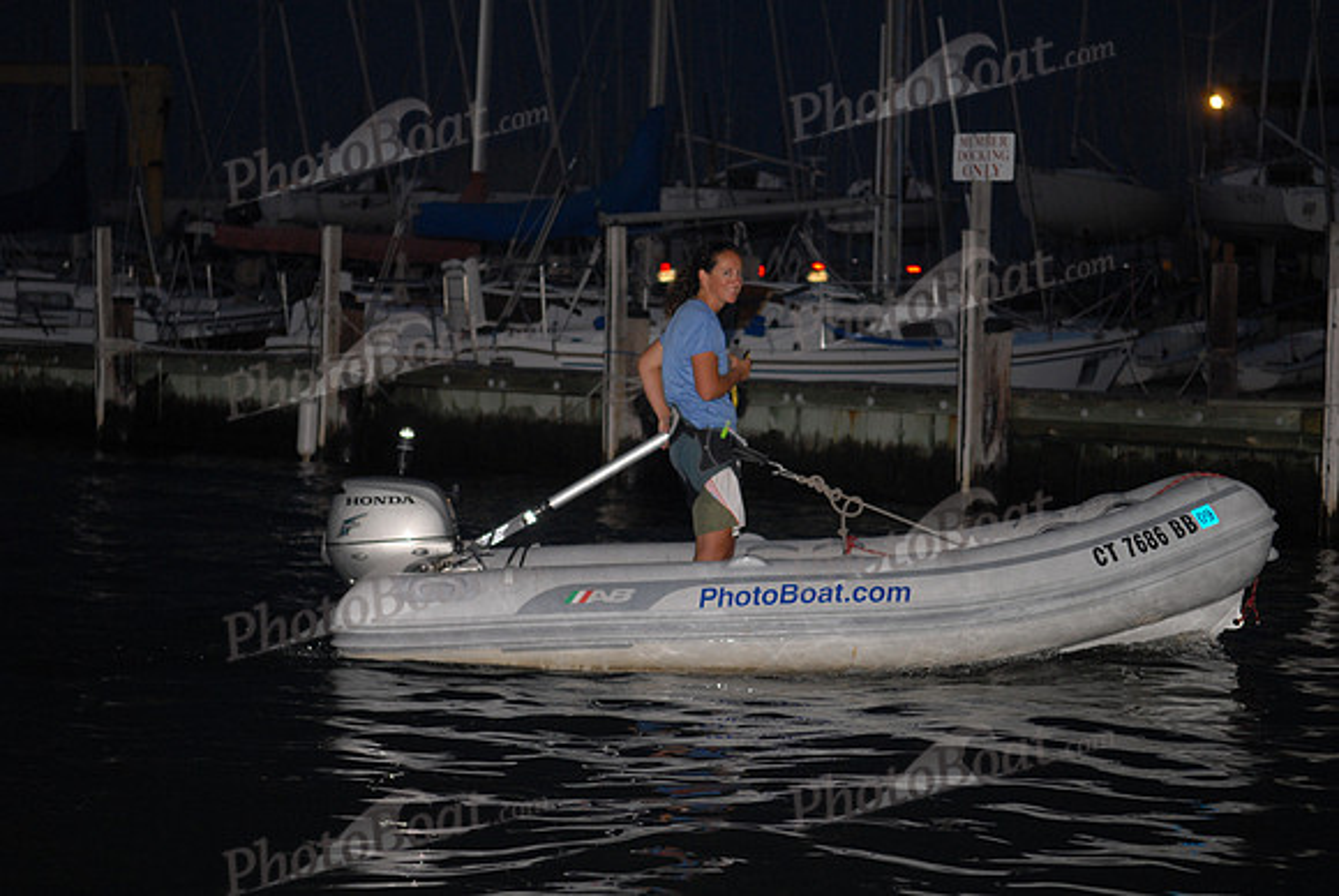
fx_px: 3072
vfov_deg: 16.6
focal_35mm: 82
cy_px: 448
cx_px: 670
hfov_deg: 24.6
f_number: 2.8
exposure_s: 1/200
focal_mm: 55
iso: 320
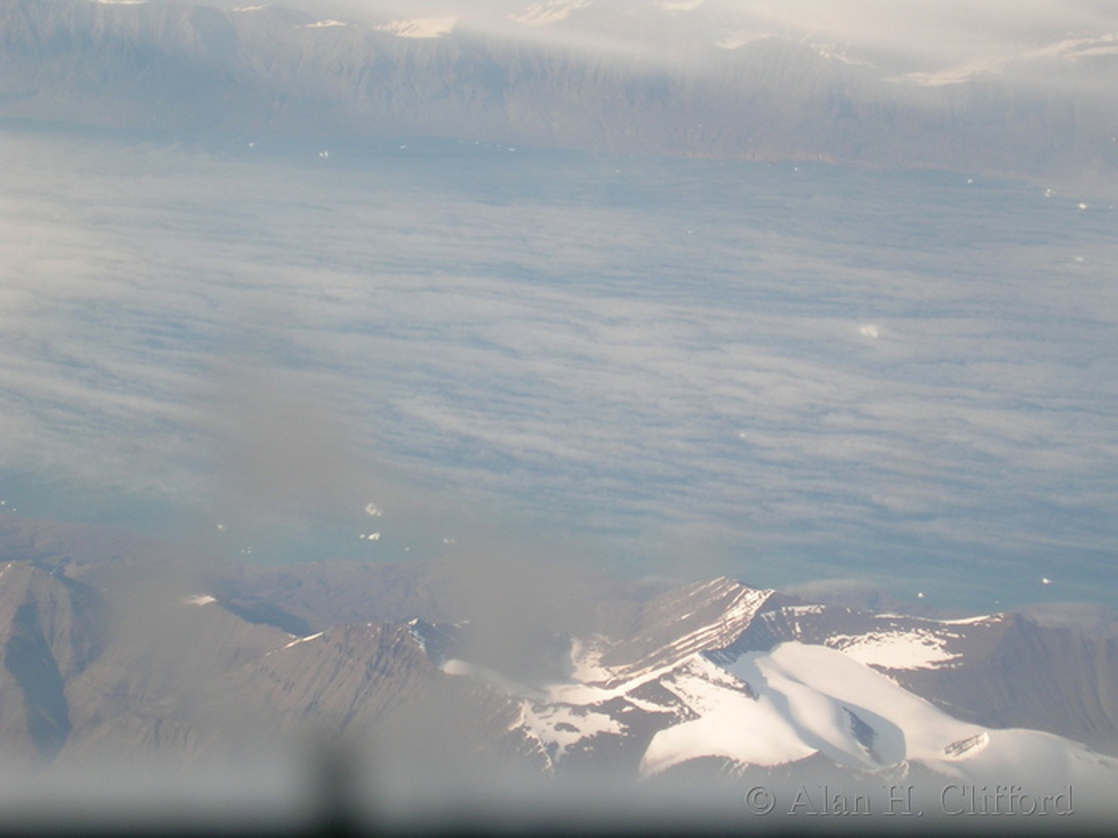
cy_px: 419
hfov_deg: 22.8
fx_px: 2778
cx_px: 559
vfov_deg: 17.2
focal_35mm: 86
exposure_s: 1/323
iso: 50
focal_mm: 13
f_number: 4.2
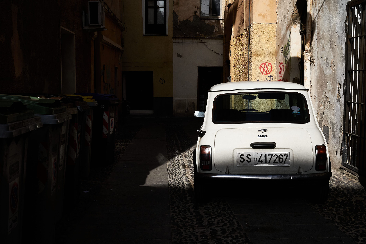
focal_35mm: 41
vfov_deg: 32.6
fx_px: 417
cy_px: 122
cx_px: 183
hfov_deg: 47.4
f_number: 13
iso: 640
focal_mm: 27
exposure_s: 1/1000
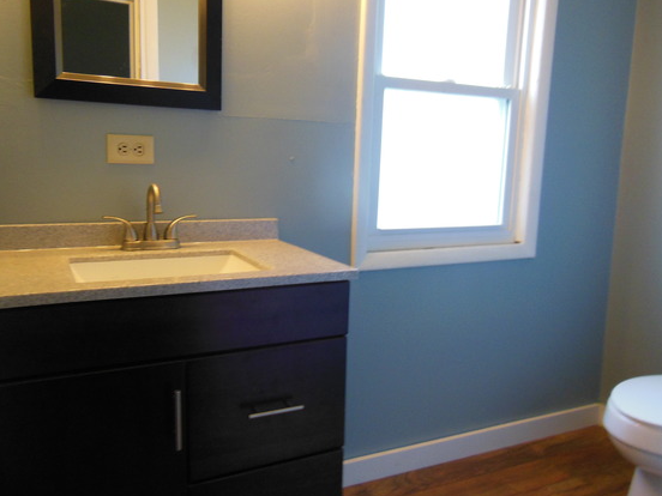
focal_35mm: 29
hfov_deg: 61.6
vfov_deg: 48.2
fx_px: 555
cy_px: 244
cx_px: 306
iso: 400
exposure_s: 1/25
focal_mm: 4.5
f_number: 3.5
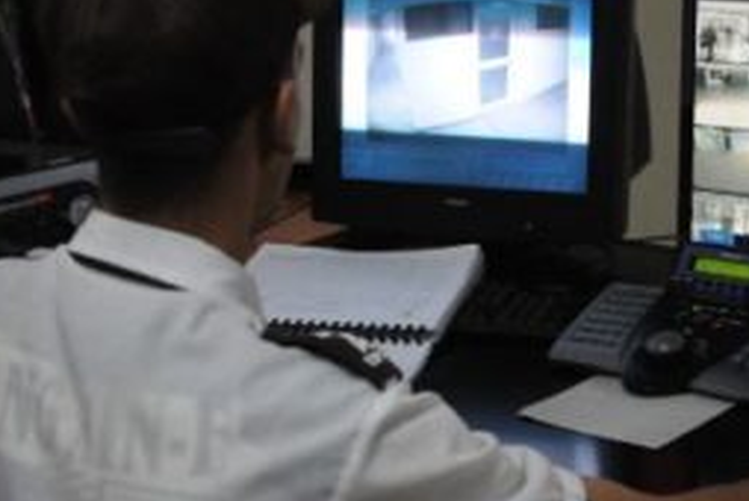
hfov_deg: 26.0
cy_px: 150
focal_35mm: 77
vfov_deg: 17.7
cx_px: 563
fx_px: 1604
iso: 3200
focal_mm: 32
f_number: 4.5
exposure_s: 1/125
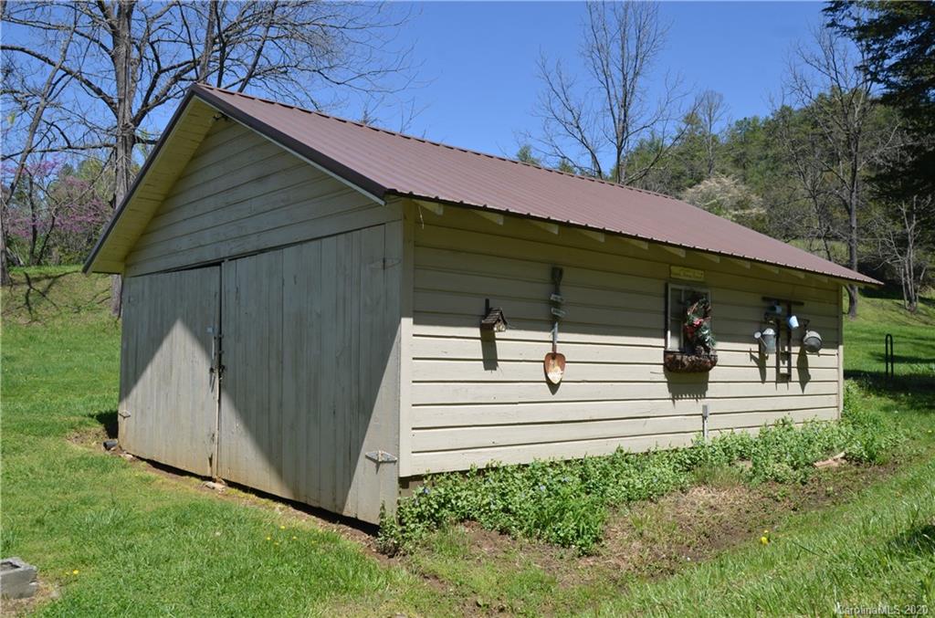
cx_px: 468
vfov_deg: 41.5
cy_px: 309
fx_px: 816
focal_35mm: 32
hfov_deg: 59.6
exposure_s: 1/250
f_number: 8
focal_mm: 21
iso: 125
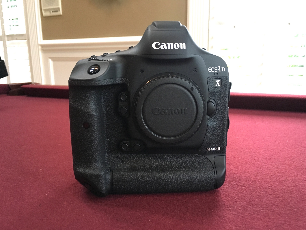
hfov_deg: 61.7
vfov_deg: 48.2
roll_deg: -0.3
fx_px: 256
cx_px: 153
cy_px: 115
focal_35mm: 29
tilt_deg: -13.1
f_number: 2.2
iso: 200
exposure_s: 1/17
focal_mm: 4.15
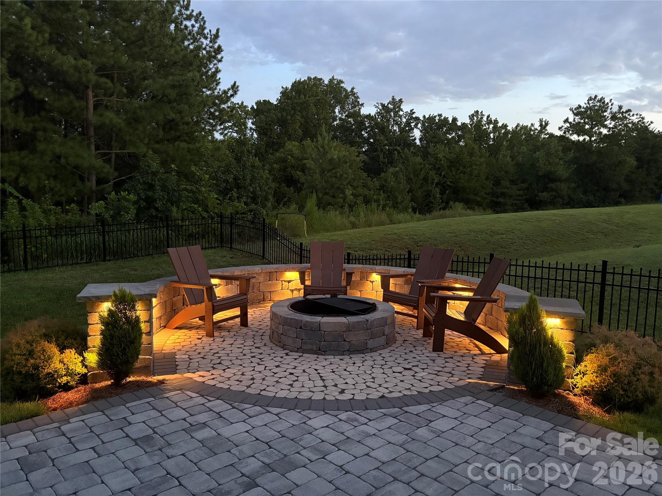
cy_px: 248
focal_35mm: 26
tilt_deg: -6.6
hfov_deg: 67.3
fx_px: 497
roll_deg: -1.2
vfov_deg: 53.1
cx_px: 331
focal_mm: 5.96
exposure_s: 1/30
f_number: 1.6
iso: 800
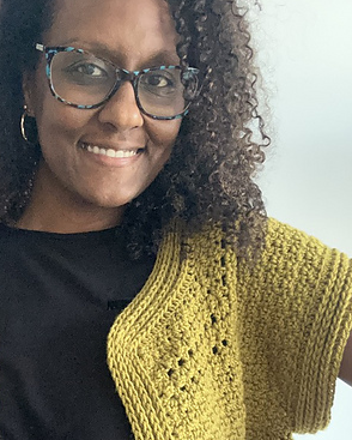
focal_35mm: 51
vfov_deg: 35.8
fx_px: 664
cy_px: 333
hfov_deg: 29.1
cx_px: 75
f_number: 1.9
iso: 400
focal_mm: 2.69
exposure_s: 1/39
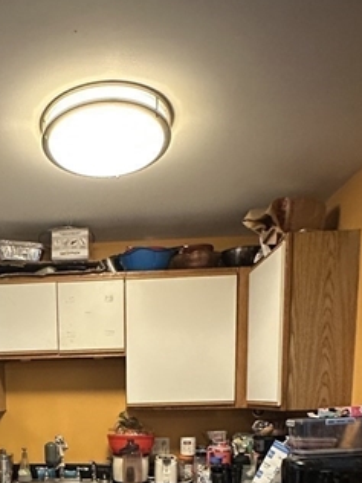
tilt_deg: -6.9
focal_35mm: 34
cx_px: 73
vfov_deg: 47.1
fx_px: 474
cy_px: 457
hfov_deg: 40.1
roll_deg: -0.5
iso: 500
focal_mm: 2.22
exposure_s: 1/60
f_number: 2.2
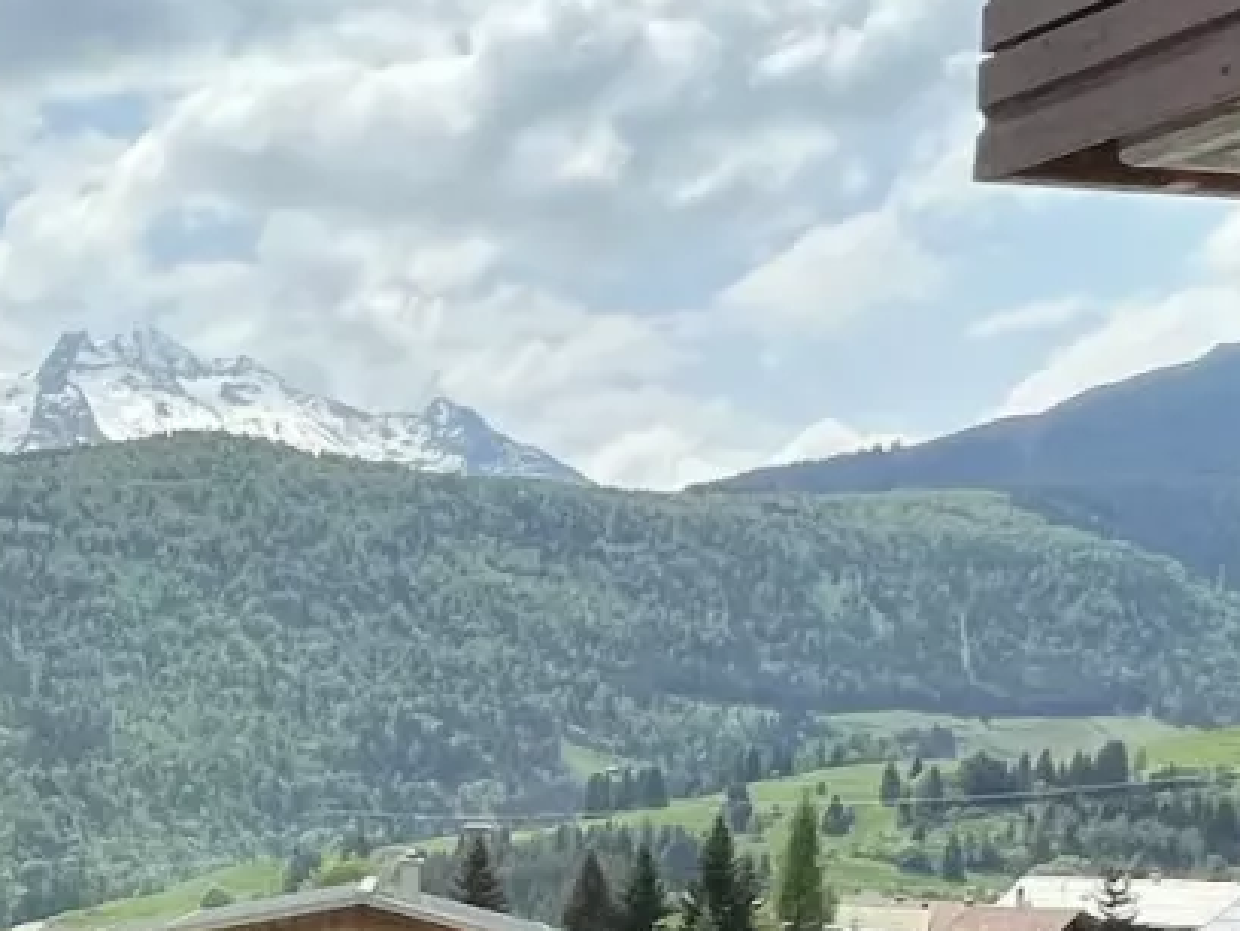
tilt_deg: -2.3
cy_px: 887
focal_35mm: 51
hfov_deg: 29.9
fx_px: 1827
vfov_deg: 27.3
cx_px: -373
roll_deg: -1.7
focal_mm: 1.57
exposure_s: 1/2137
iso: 32
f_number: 1.8
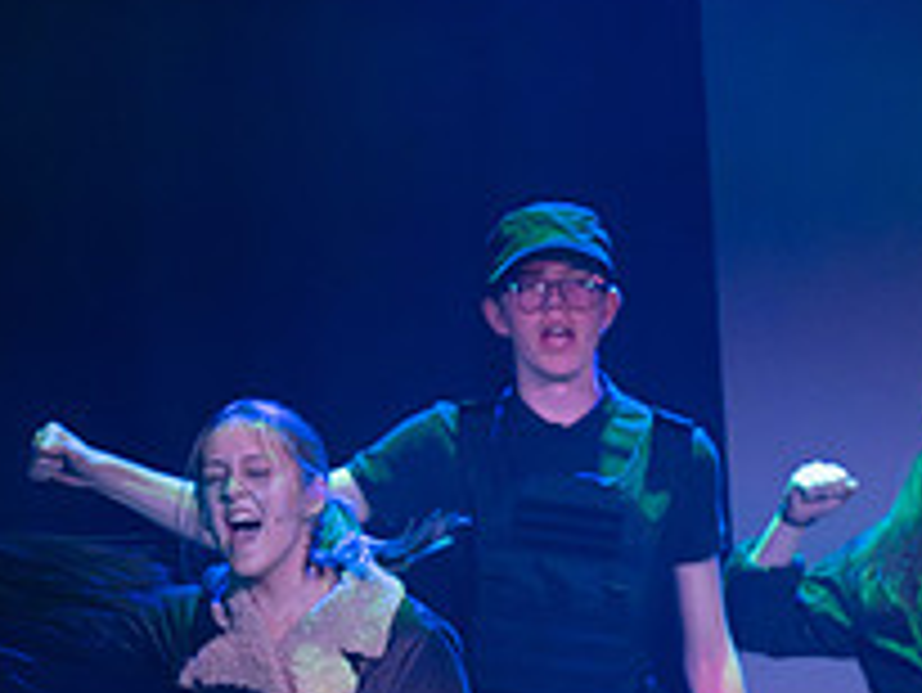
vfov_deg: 3.8
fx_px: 10527
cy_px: 839
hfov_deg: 5.0
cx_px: -81
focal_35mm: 395
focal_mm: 145
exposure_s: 1/800
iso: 5000
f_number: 4
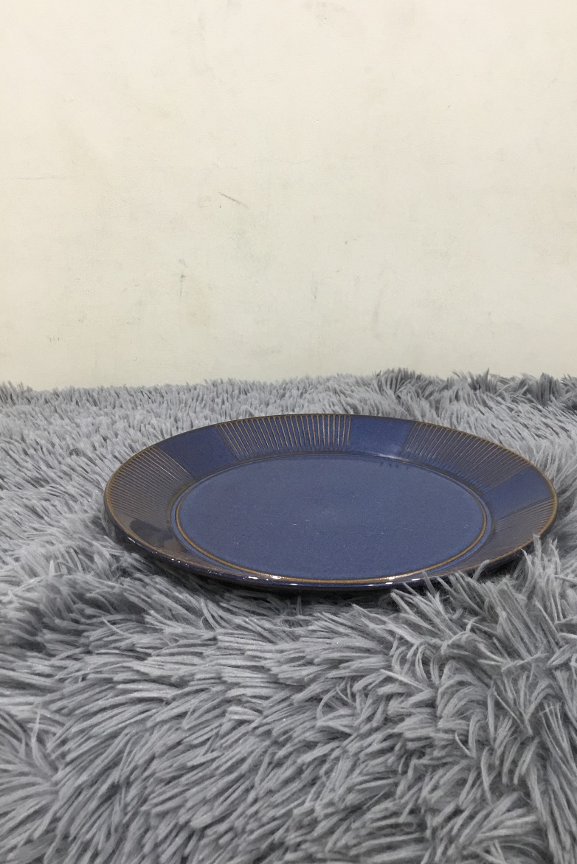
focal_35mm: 33
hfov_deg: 39.9
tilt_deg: -18.1
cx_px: 325
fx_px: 793
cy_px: 425
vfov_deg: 57.2
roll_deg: +2.2
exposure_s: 1/33
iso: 125
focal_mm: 3.3
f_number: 2.4
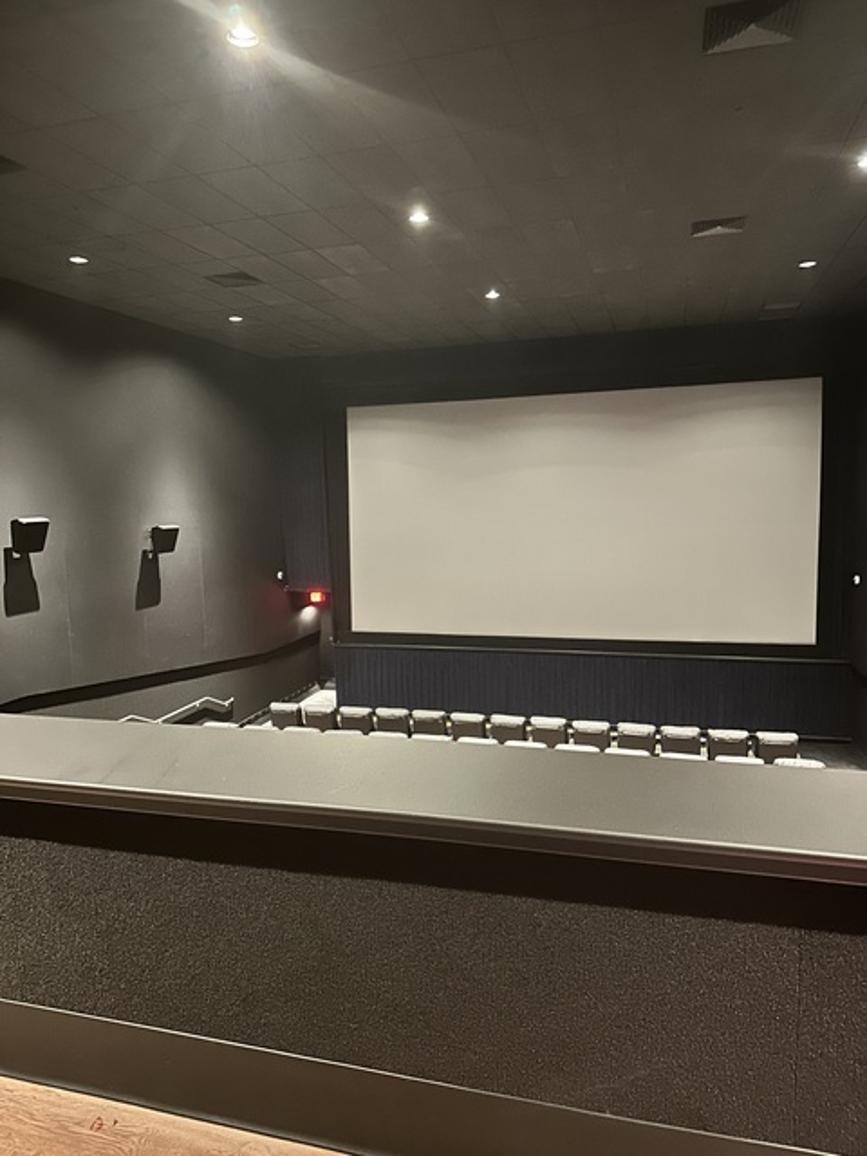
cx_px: 434
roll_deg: +0.5
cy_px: 578
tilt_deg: -5.6
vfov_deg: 71.6
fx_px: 801
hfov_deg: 56.8
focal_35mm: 24
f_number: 1.78
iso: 2500
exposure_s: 1/9
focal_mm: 6.86
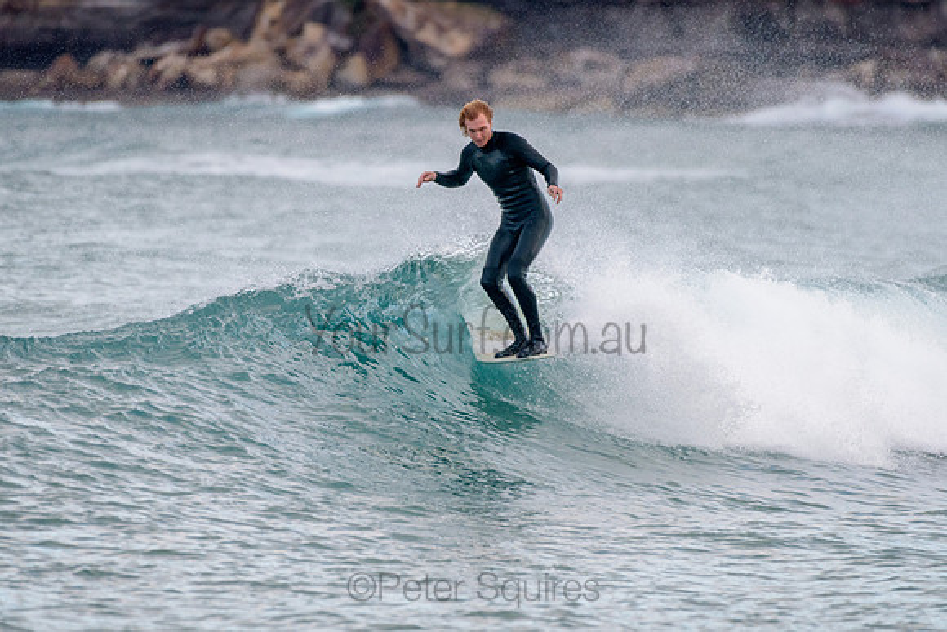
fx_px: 16098
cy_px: 325
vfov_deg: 2.2
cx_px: 511
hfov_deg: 3.4
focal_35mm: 612
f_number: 5.6
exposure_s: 1/1250
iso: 1000
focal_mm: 500
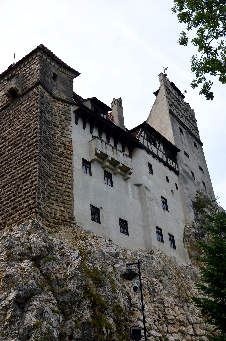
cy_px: 170
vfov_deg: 43.7
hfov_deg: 29.7
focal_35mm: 45
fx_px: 426
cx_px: 113
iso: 125
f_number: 8
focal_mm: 30
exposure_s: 1/250
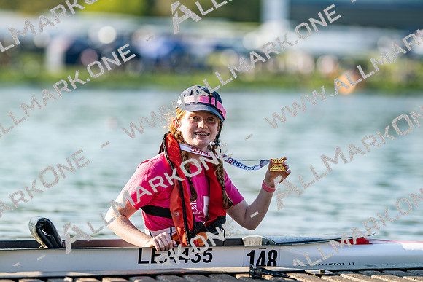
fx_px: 1587
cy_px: 141
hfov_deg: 15.2
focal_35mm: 135
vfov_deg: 10.2
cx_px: 212
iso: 64
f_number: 1.8
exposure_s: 1/2000
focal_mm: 135
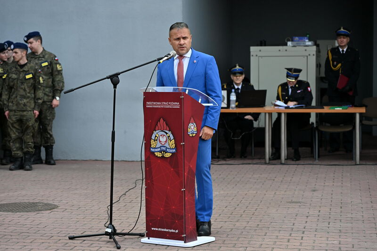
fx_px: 953
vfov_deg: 15.0
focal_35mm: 91
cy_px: 126
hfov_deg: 22.4
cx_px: 188
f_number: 4
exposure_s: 1/2500
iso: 500
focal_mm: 91
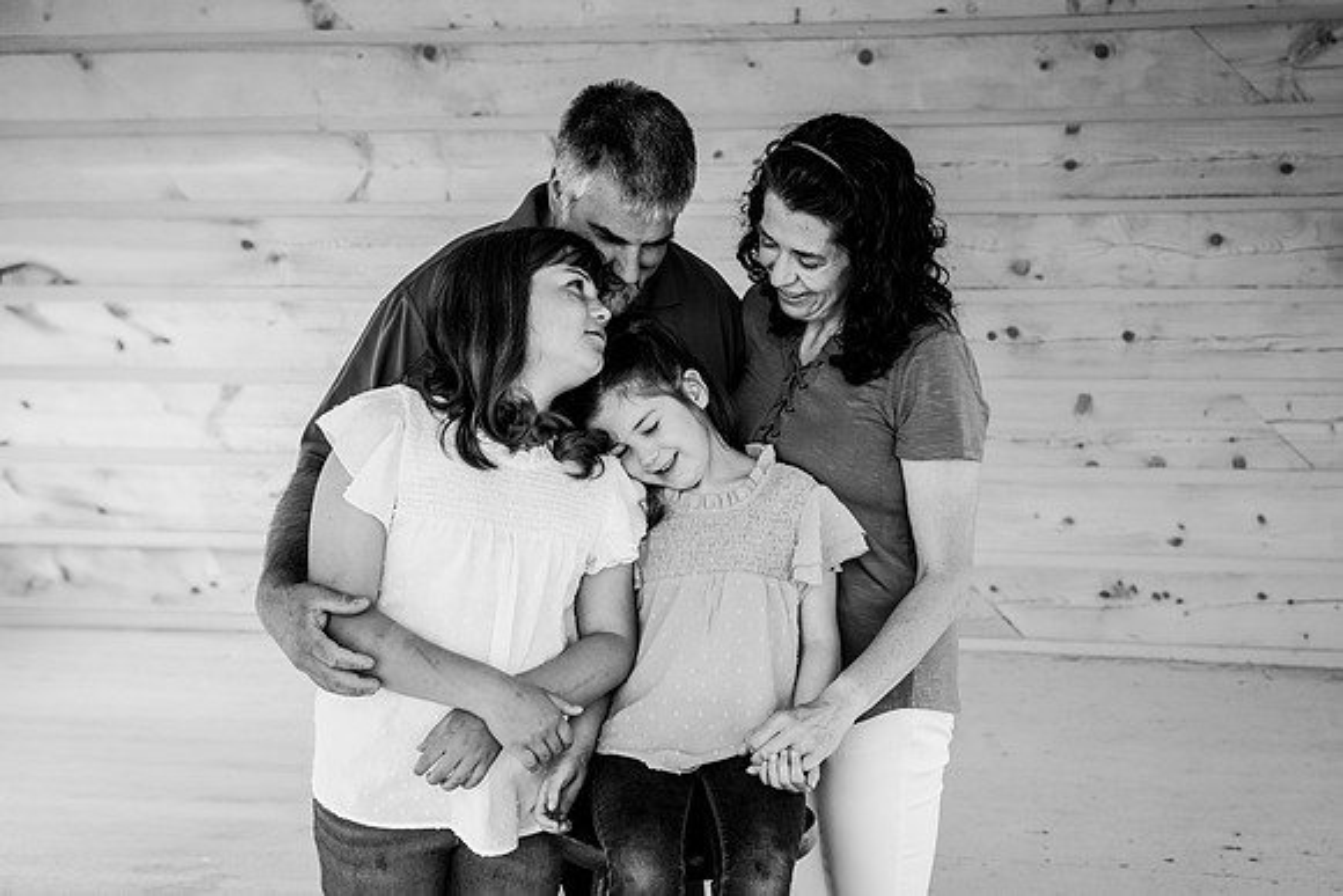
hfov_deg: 34.5
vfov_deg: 23.4
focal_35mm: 58
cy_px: 448
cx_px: 684
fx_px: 2161
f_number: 5.6
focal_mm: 56
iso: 250
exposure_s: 1/250
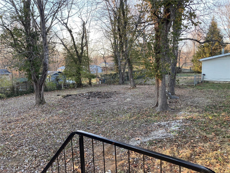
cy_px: 86
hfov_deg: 63.4
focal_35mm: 28
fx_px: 186
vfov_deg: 49.7
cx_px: 115
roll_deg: +1.4
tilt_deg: -5.5
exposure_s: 1/121
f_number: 1.8
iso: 32
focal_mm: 3.99
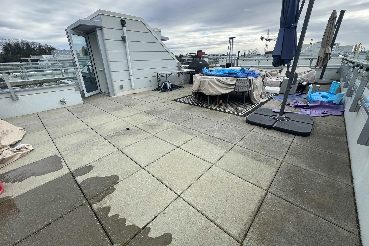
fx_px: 154
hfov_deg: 100.4
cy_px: 122
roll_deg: +1.6
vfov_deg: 77.3
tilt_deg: -21.6
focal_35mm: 15
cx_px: 183
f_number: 2.2
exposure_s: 1/636
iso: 40
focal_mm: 2.22
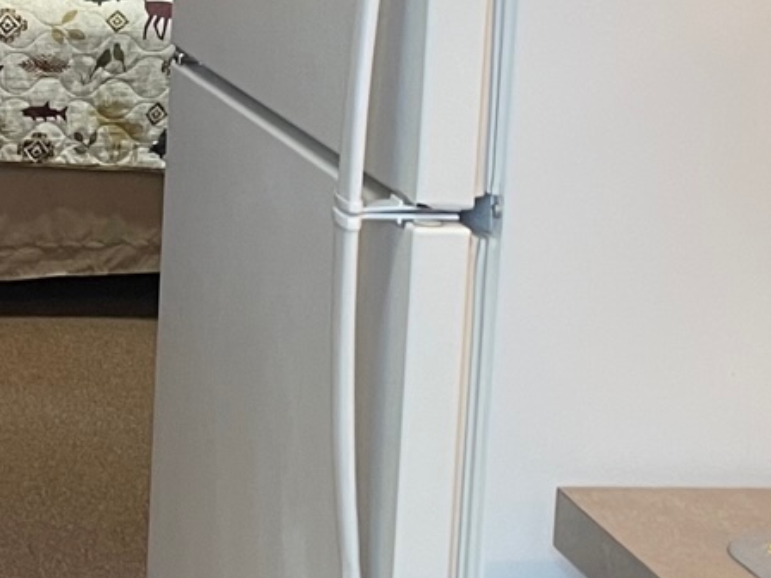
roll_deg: -2.2
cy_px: -22
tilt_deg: -7.4
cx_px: -141
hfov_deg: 16.2
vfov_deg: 12.5
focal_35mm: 117
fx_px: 2606
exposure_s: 1/60
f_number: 1.6
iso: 200
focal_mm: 5.1
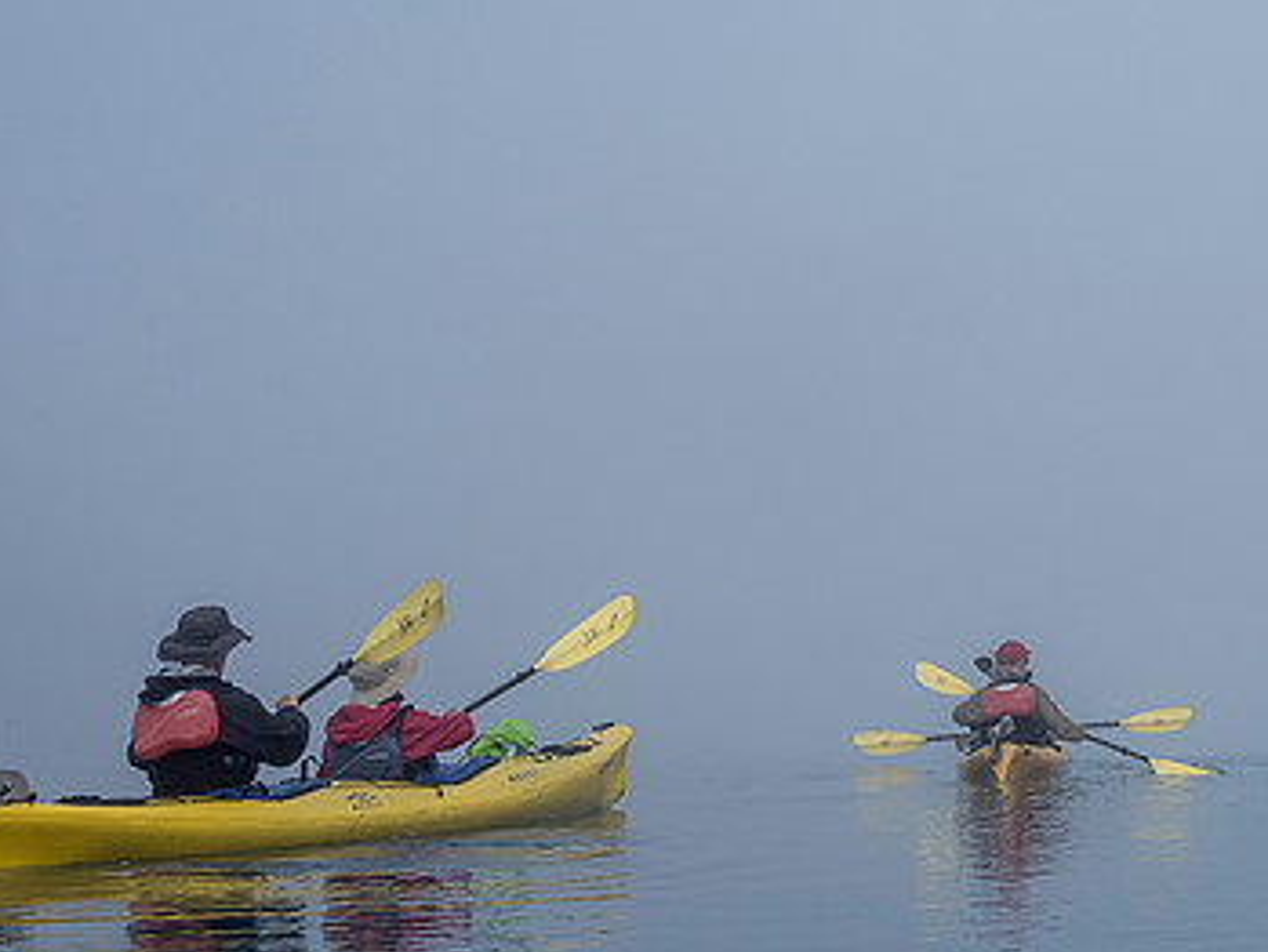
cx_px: 1021
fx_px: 3408
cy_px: 521
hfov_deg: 20.8
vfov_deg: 15.9
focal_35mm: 93
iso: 400
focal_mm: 28
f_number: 10
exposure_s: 1/400
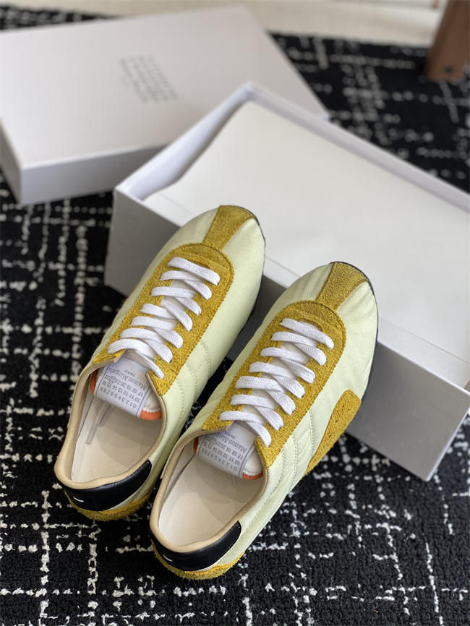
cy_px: 313
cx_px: 235
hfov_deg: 28.0
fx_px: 941
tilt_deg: -48.1
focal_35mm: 52
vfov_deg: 36.8
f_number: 2
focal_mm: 6
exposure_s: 1/146
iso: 20
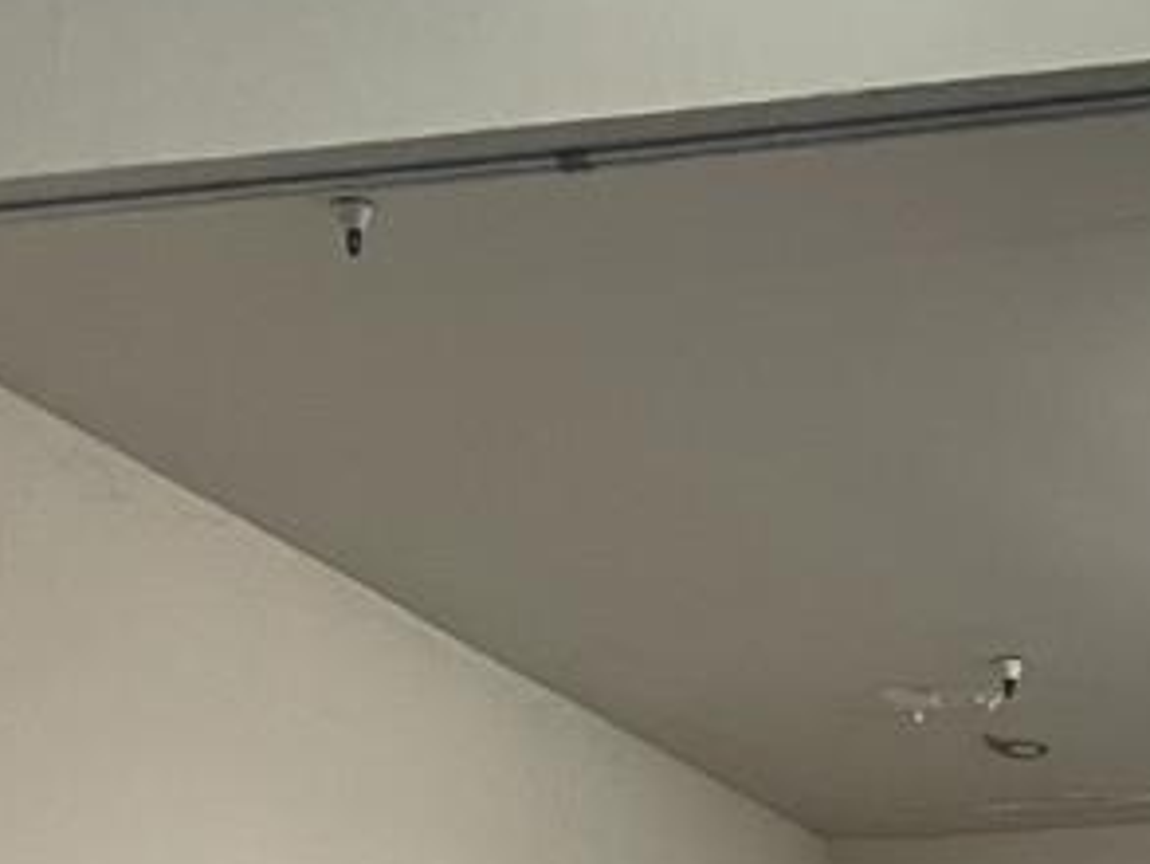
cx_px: 1703
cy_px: 1718
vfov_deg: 10.3
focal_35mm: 133
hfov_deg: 13.9
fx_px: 4420
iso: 250
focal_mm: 4.2
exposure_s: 1/60
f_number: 1.6
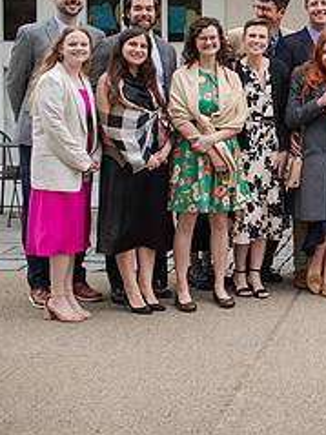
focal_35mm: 85
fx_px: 1068
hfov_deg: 15.8
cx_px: 507
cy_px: 118
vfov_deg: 22.8
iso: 100
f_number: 3.2
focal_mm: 35
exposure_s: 1/400
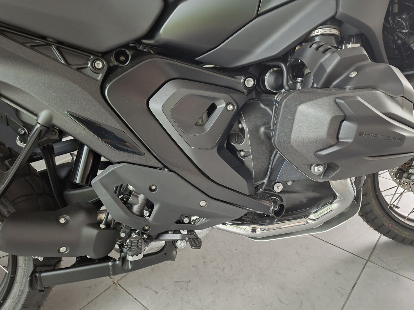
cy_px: 155
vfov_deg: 54.9
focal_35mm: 25
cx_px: 201
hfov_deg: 69.4
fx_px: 299
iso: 320
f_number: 1.8
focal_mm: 5.54
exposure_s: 1/33
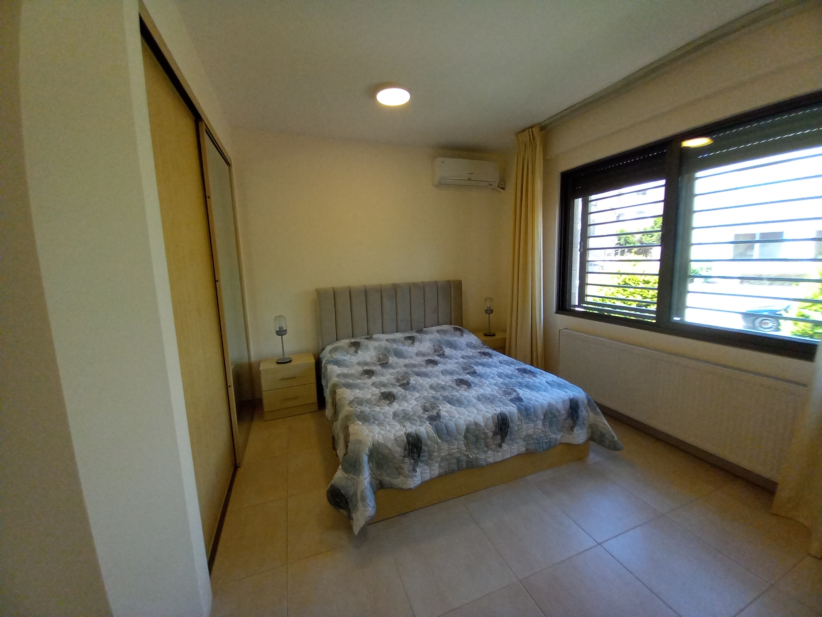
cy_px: 308
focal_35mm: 13
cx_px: 411
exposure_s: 1/100
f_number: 2.2
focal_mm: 1.13
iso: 80
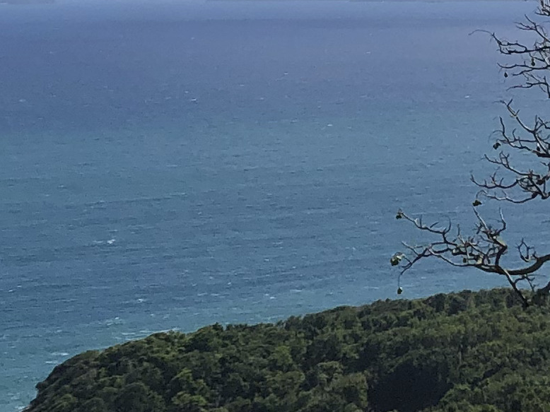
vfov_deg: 10.1
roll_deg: +1.8
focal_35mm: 144
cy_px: -130
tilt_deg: +3.3
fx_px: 2287
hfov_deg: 13.7
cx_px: 255
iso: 20
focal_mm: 4
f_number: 1.8
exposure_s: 1/3690
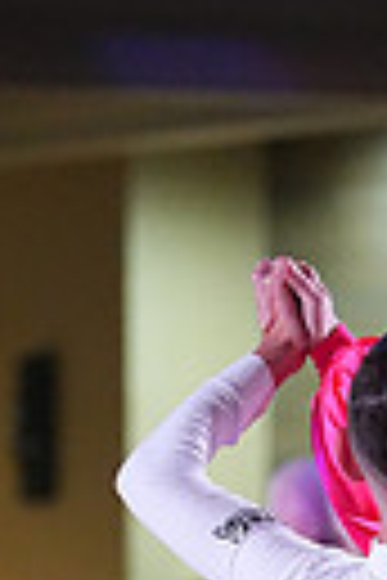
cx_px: 362
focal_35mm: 901
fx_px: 14527
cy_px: 1191
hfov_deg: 1.5
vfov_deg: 2.3
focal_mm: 200
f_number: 5
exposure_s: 1/400
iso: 8000
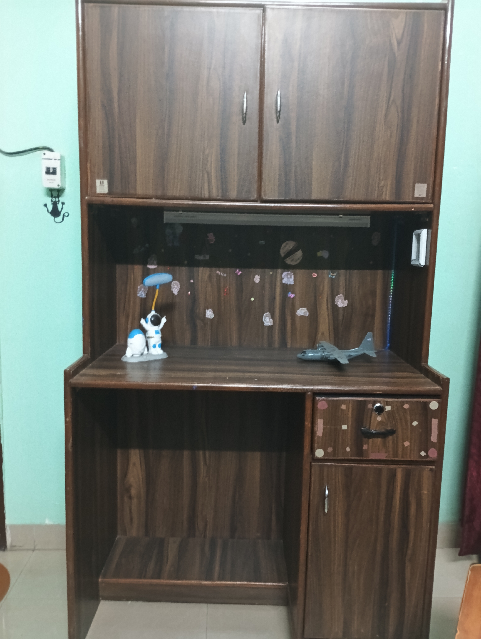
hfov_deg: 49.9
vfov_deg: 63.4
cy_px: 320
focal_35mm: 28
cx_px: 240
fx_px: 517
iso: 2086
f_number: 1.8
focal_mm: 4.26
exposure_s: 1/20
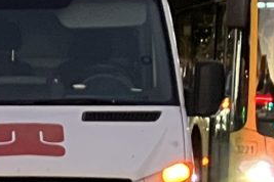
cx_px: -357
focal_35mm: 223
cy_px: 380
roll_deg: -0.5
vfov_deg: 6.0
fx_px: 1697
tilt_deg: -8.8
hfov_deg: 8.5
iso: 320
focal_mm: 3.99
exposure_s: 1/33
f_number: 1.8
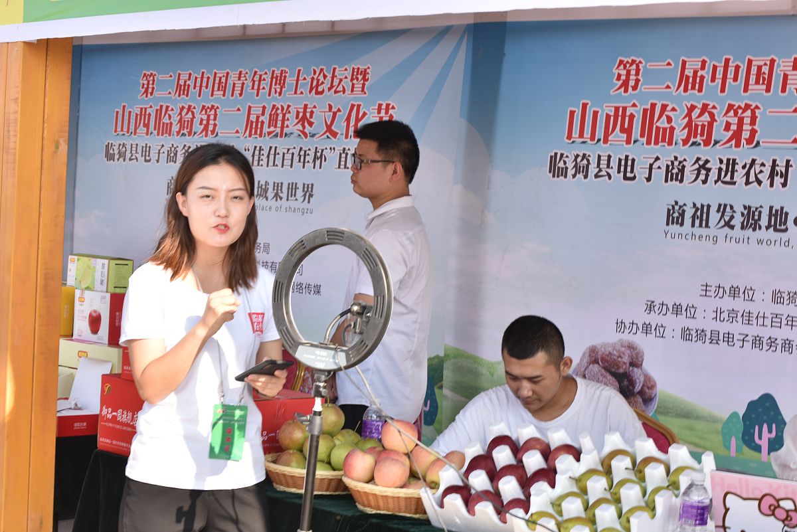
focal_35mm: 70
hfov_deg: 28.8
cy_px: 266
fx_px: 1550
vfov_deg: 19.5
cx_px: 398
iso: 160
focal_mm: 70
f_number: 10
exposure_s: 1/80
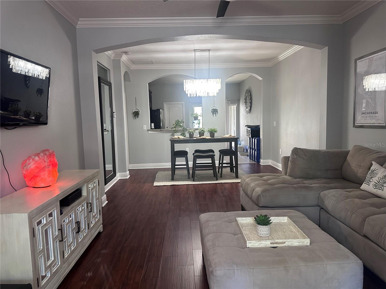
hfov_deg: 71.6
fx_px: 268
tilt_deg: -4.6
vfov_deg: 56.8
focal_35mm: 24
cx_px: 193
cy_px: 144
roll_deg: +1.1
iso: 320
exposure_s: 1/60
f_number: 1.78
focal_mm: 6.86
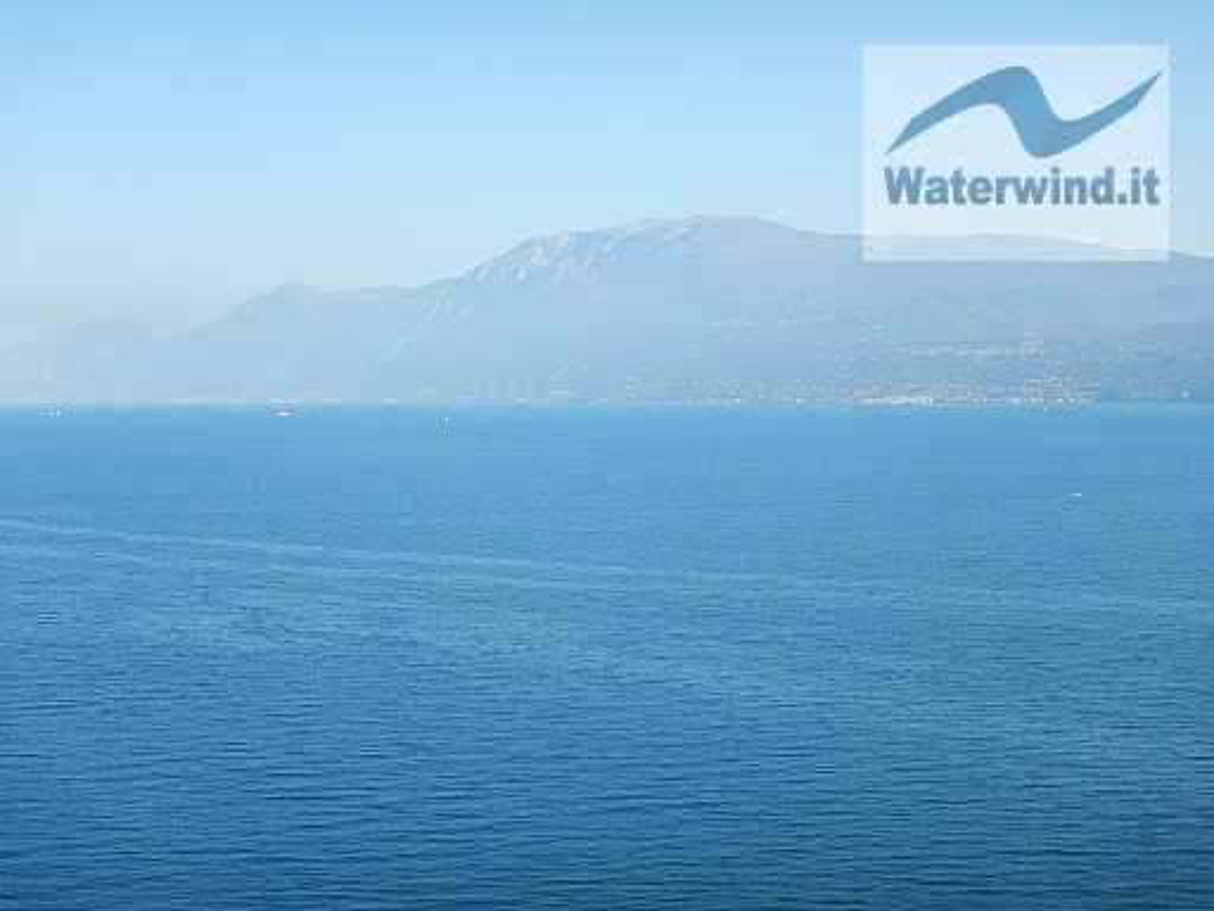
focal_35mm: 61
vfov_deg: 24.0
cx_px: 607
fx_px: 2139
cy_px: 456
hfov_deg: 31.7
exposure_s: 1/400
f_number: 4.4
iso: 125
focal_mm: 11
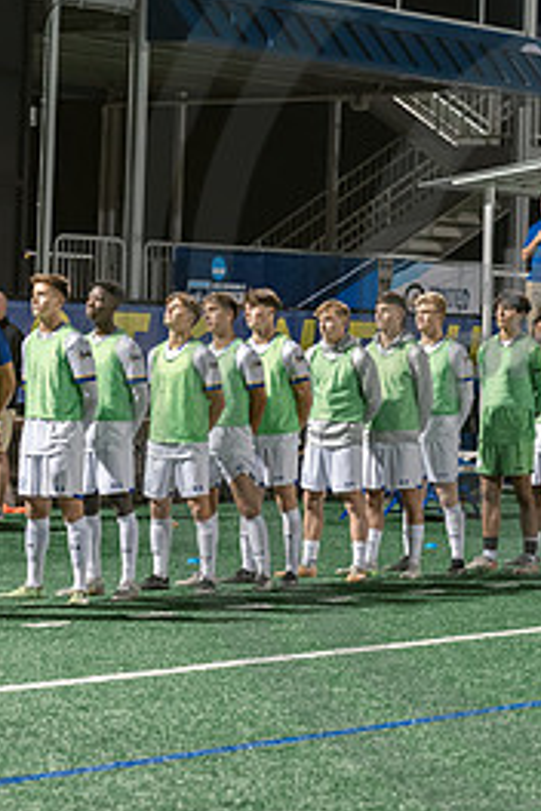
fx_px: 3471
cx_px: 661
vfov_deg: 13.3
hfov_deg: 8.8
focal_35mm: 154
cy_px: 312
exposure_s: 1/200
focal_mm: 70
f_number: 2.8
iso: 2500
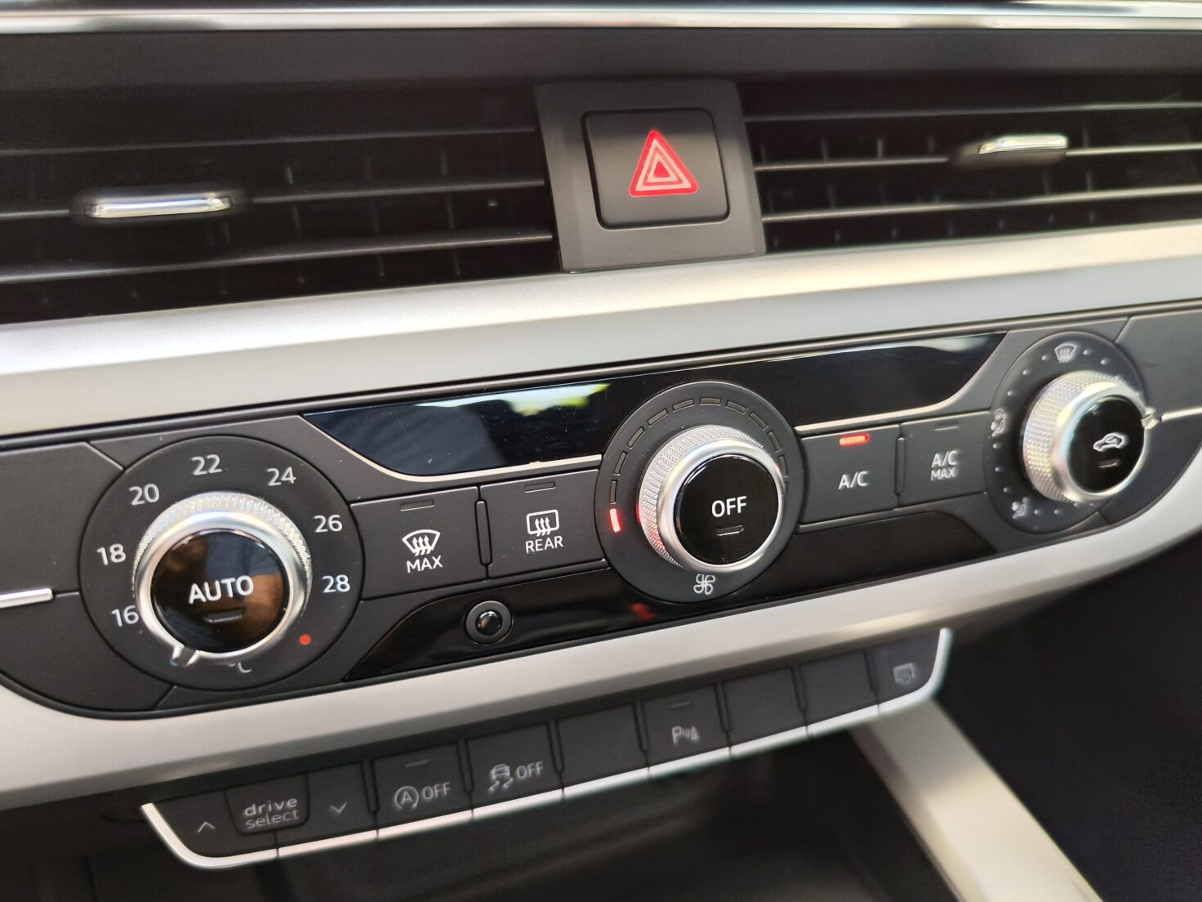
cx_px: 602
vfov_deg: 54.8
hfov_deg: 69.4
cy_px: 483
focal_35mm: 25
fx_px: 868
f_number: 1.69
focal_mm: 7.01
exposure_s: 1/80
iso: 448
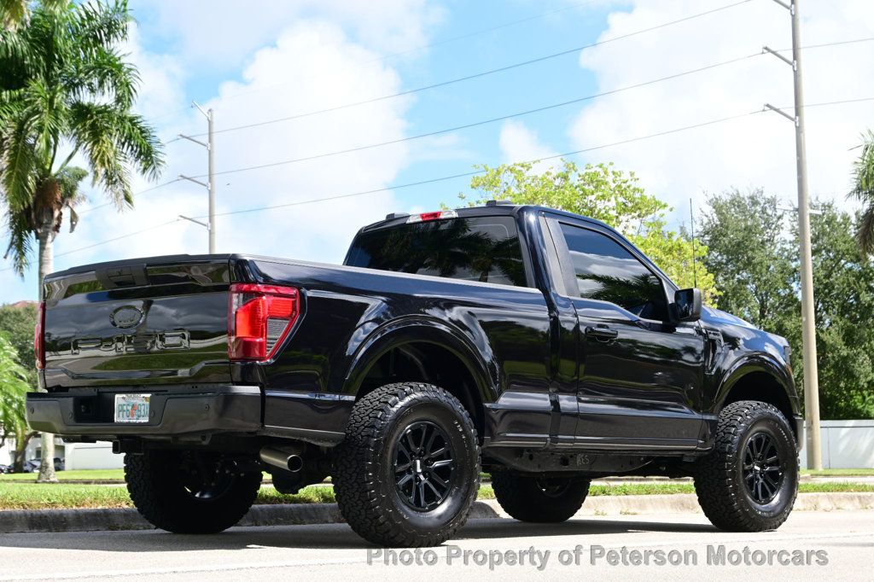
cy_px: 291
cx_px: 437
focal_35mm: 66
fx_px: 1602
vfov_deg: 20.6
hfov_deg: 30.5
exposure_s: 1/200
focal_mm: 44
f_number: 7.1
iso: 100
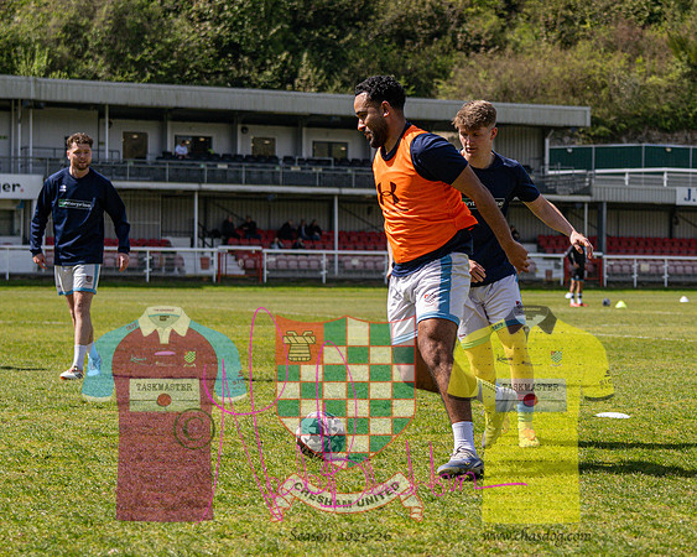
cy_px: 250
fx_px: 2091
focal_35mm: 101
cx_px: 515
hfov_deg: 18.8
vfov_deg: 15.2
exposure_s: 1/8000
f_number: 2.5
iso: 400
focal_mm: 47
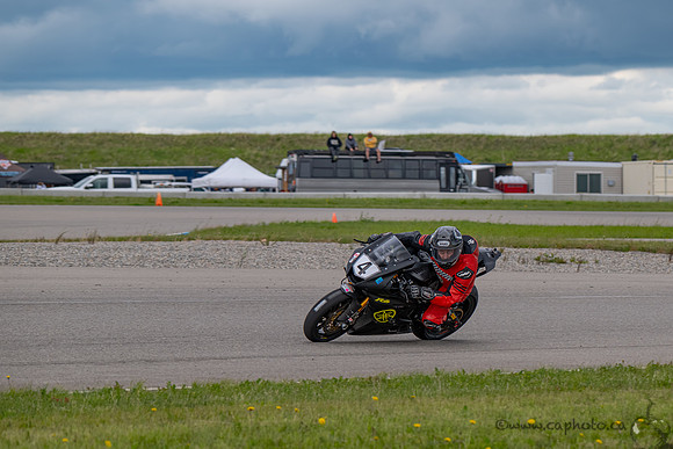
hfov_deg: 8.7
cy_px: 294
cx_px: 441
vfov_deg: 5.8
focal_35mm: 236
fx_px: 4414
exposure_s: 1/1250
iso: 640
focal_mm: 180
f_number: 6.3
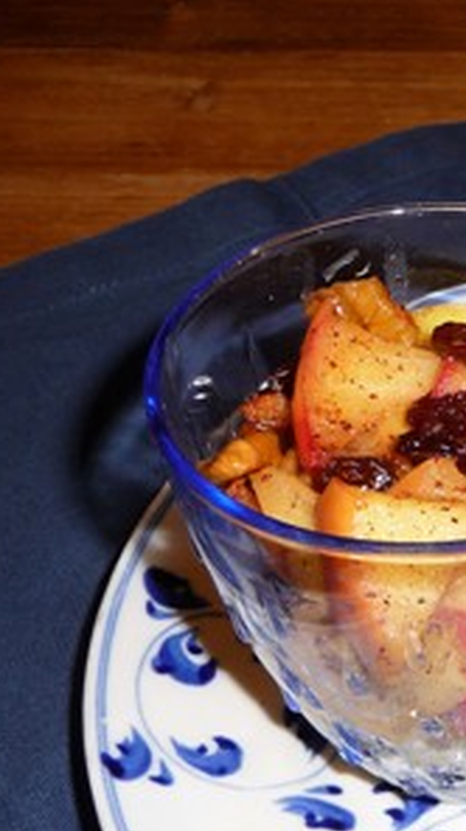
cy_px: 576
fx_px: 1453
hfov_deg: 16.4
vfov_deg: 31.6
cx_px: 727
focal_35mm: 66
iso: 100
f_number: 3.3
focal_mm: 4.7
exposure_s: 1/30
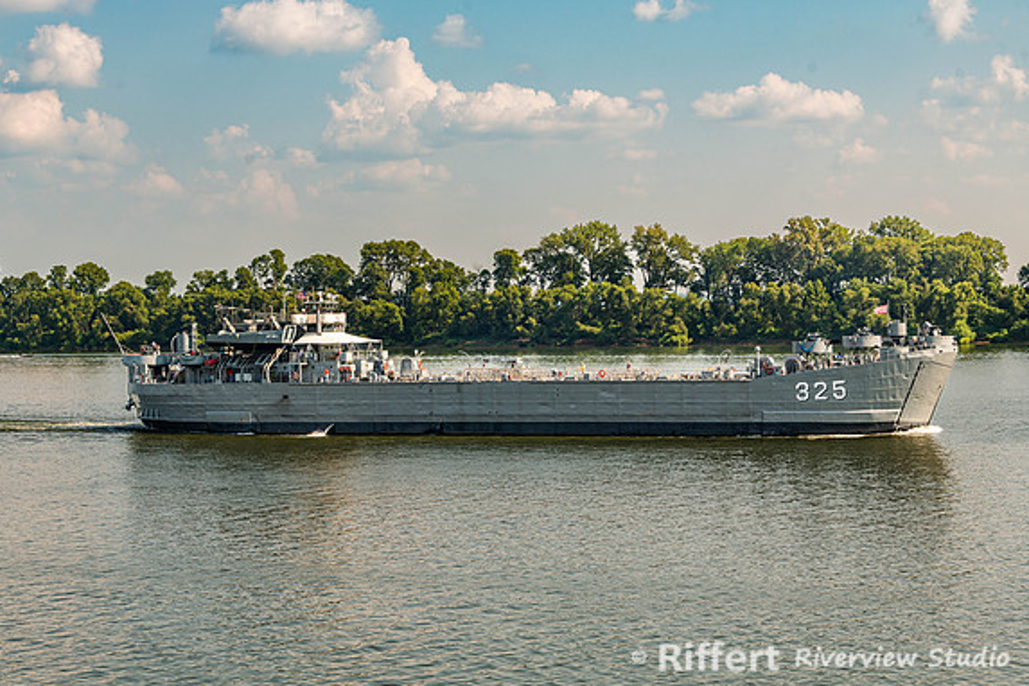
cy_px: 342
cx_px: 512
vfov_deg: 16.9
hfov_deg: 25.1
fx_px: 2315
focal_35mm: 81
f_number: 8
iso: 64
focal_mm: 78
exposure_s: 1/200
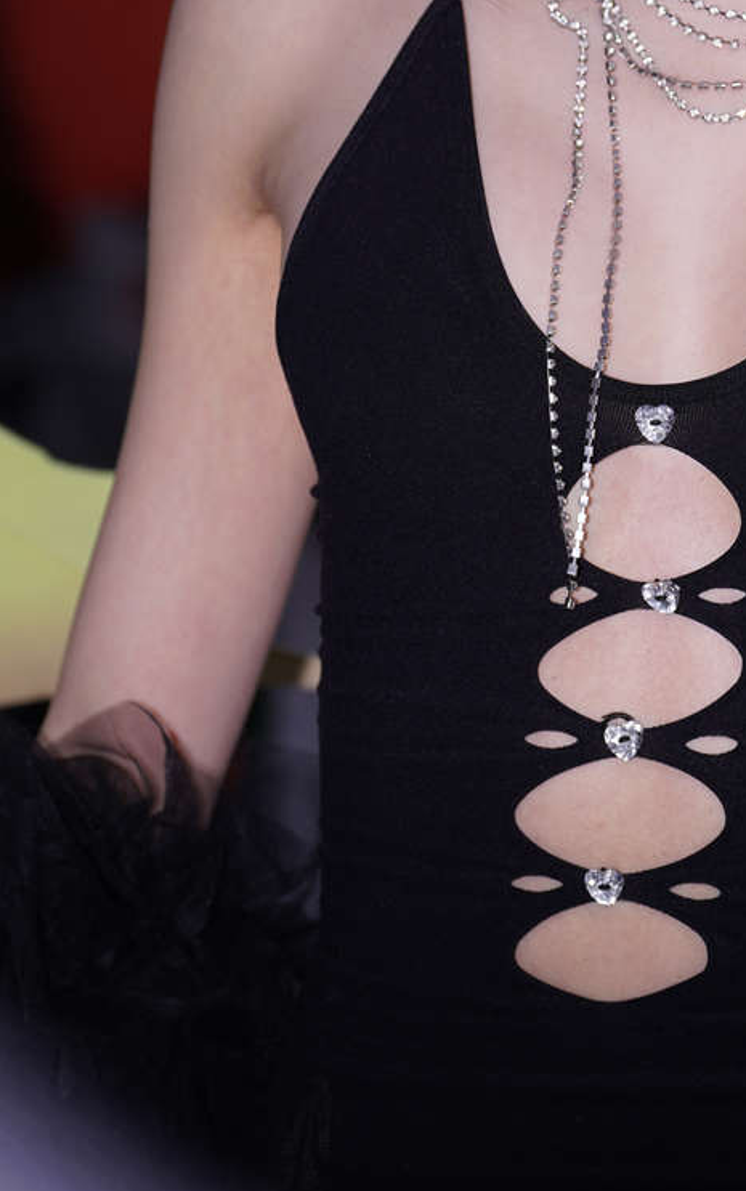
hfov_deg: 4.9
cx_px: 679
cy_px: 67
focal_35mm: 269
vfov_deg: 7.8
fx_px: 8742
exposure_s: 1/200
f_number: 4
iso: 100
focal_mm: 109
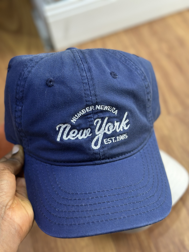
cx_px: 94
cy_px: 126
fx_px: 349
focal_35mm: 48
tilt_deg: -50.6
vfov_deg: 39.7
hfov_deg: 30.3
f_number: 1.78
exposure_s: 1/60
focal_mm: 6.86
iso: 320
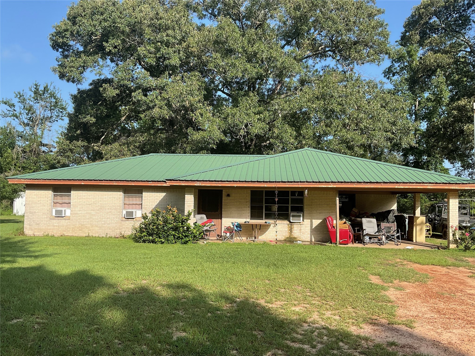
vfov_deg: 48.2
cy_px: 178
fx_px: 398
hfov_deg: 61.7
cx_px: 238
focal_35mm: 29
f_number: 1.8
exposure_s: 1/962
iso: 16
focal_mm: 3
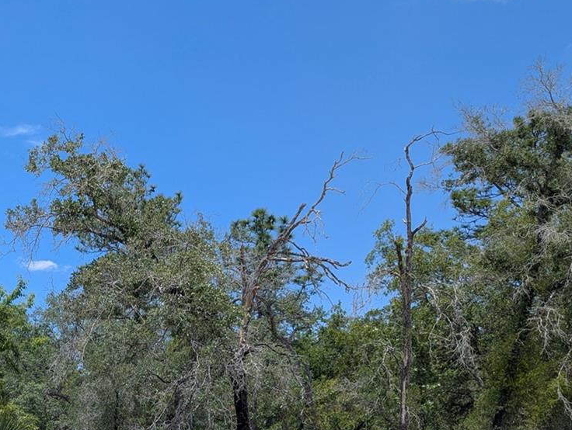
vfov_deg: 26.7
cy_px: 420
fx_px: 860
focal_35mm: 52
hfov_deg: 34.9
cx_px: 70
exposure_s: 1/2762
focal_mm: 6.81
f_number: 1.85
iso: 47
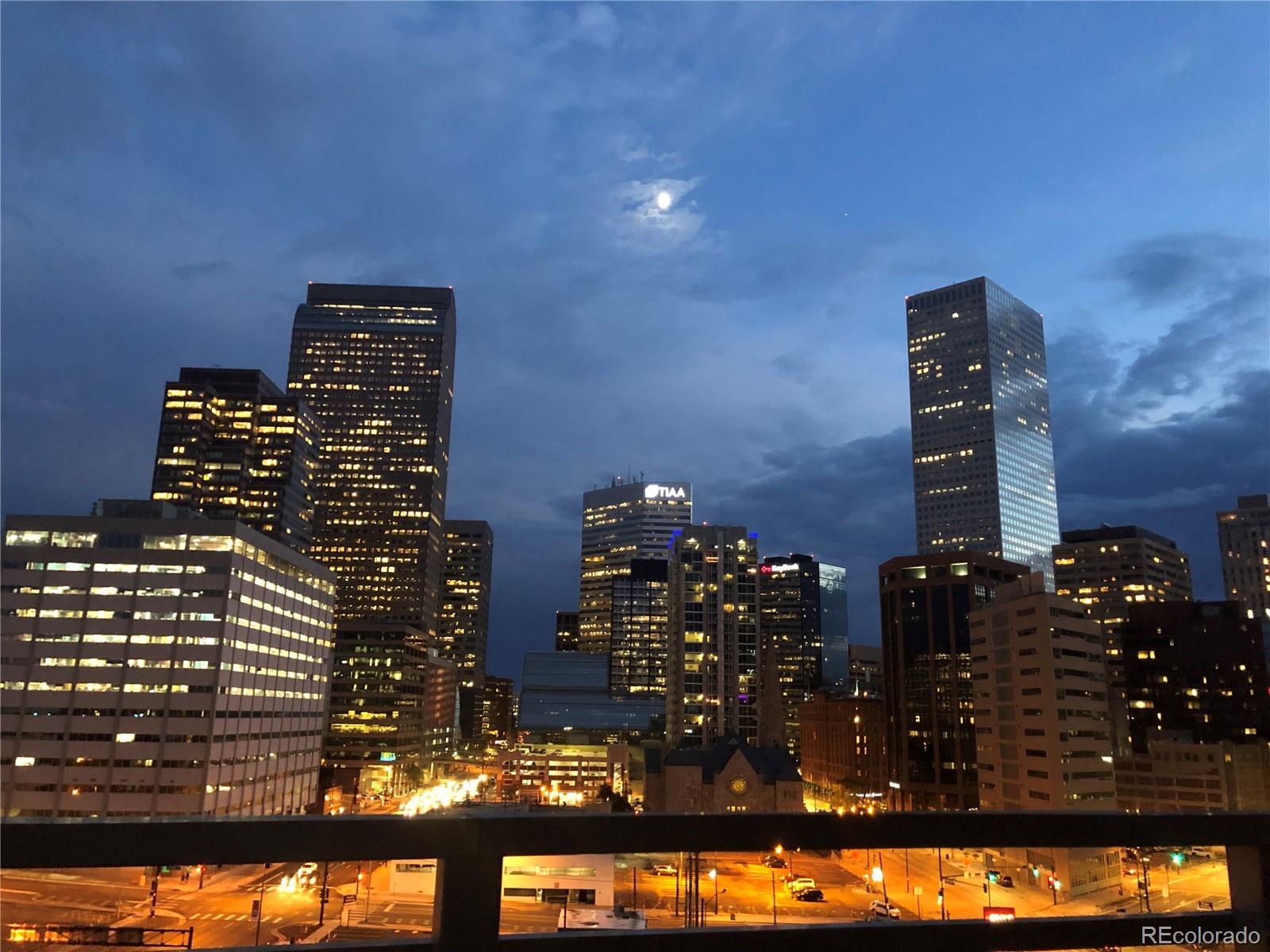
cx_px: 635
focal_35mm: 28
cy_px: 476
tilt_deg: +14.1
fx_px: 1027
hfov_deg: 63.4
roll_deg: -0.5
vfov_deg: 49.7
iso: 125
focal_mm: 3.99
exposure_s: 1/4
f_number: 1.8
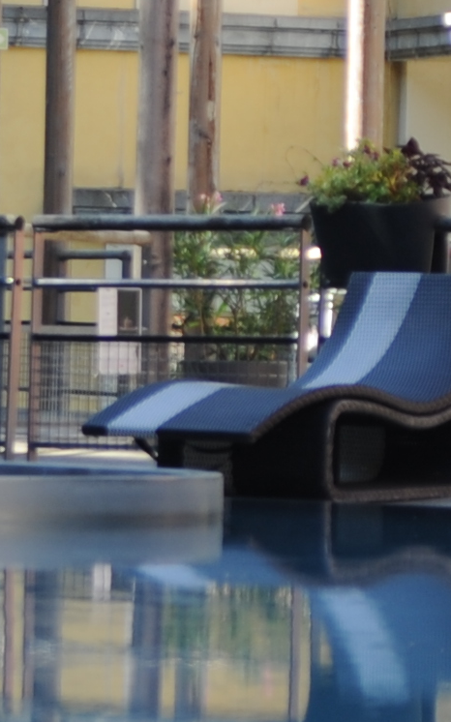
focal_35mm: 407
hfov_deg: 3.2
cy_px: 508
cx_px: 166
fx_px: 8007
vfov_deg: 5.2
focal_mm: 70
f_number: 5
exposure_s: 1/250
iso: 200
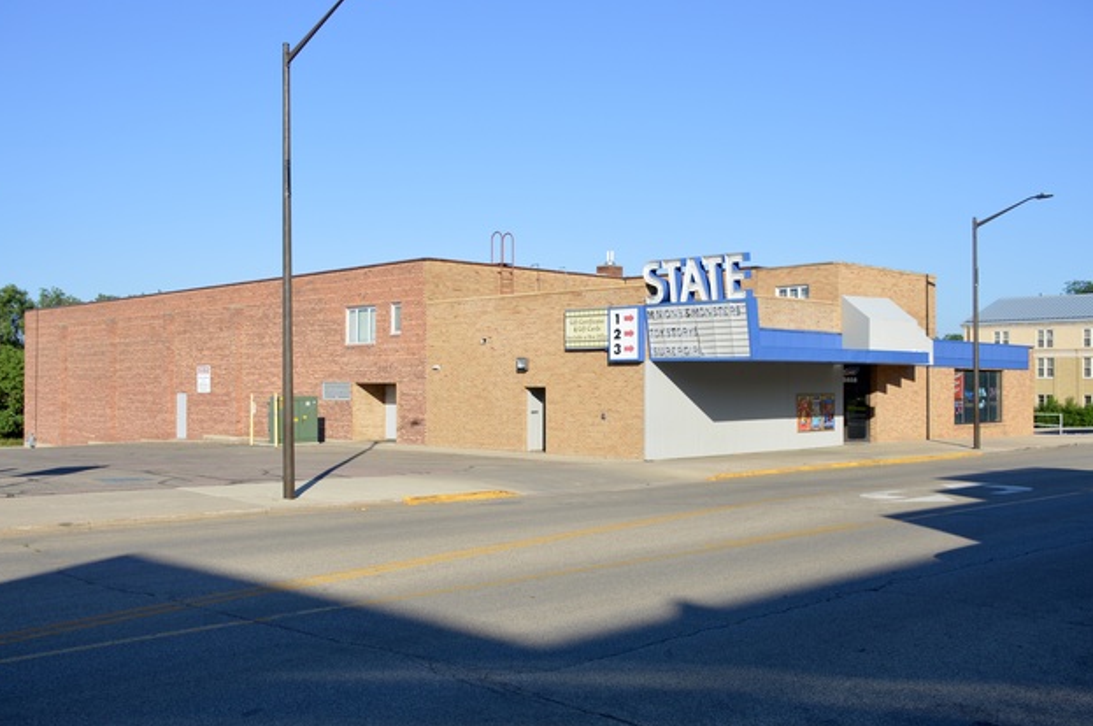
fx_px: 1122
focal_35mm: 37
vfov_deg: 35.9
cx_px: 537
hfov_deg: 51.9
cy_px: 359
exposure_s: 1/250
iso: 100
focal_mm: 24
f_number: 8
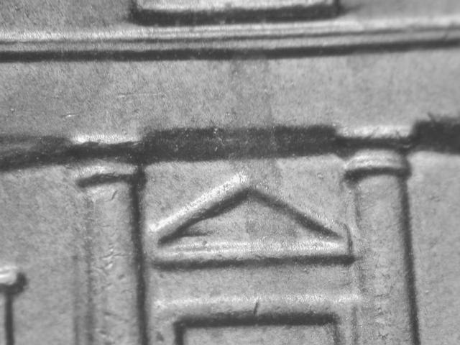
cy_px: 172
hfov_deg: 14.2
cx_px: 230
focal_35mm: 139
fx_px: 1847
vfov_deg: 10.7
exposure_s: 1/7.4
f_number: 4.8
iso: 100
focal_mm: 28.8
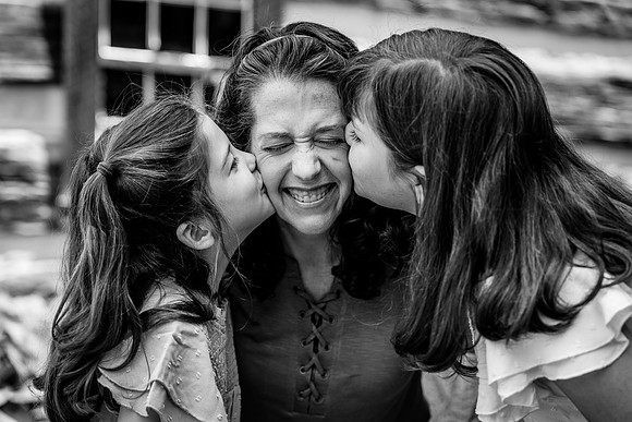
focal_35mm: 67
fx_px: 1176
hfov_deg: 30.1
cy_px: 211
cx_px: 316
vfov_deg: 20.3
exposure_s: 1/250
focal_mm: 67
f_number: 2.8
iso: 125
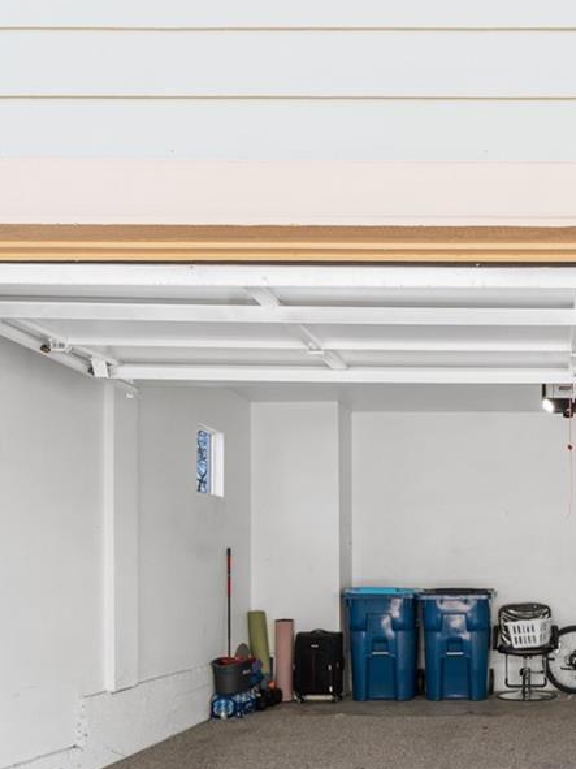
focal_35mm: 39
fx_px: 866
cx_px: 560
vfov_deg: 46.1
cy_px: 581
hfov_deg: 34.0
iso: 1000
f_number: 8
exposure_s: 1/15
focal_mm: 15
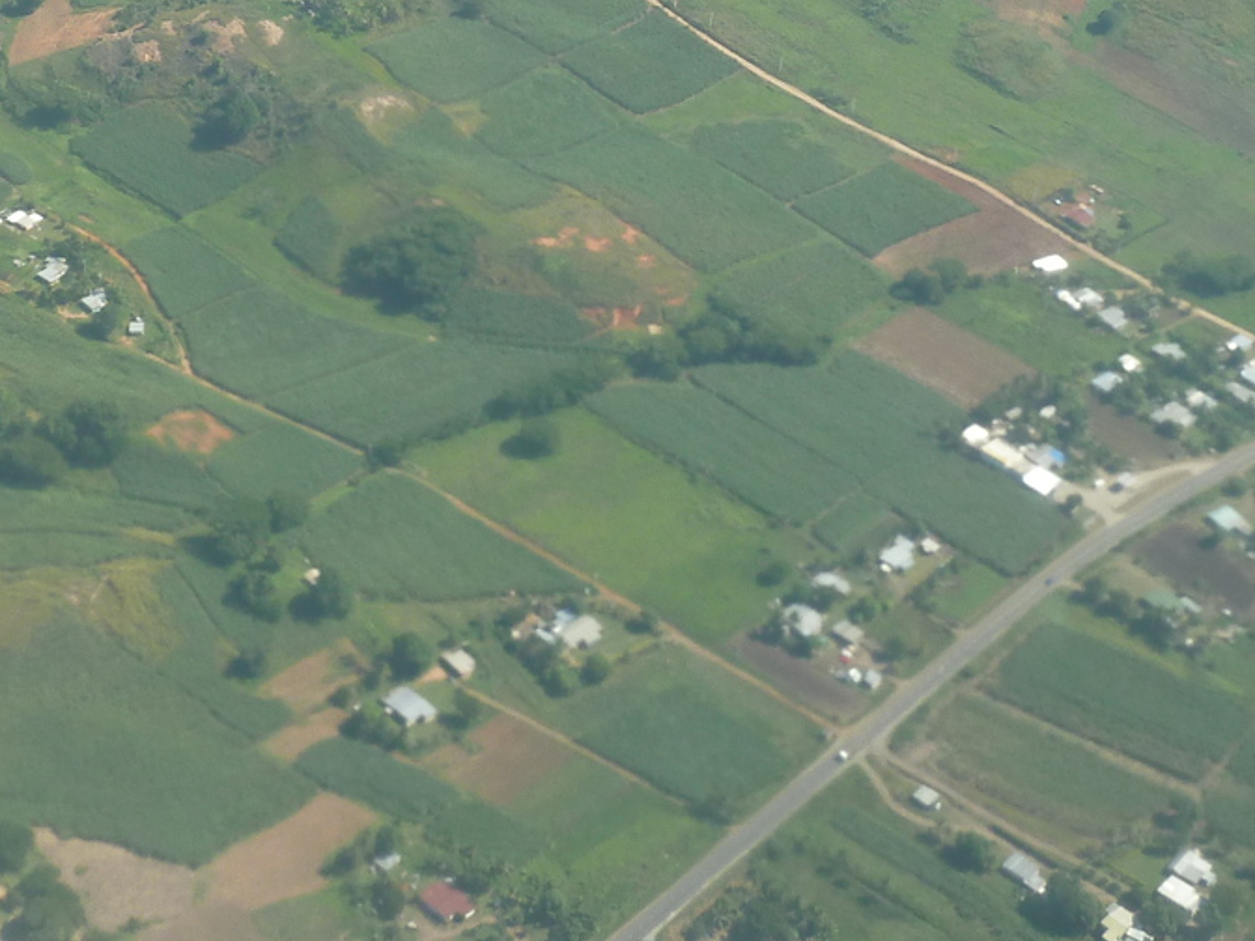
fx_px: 3625
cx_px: 349
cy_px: -80
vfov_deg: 14.5
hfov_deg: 19.5
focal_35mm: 100
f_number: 4
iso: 80
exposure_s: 1/250
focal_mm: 6.9
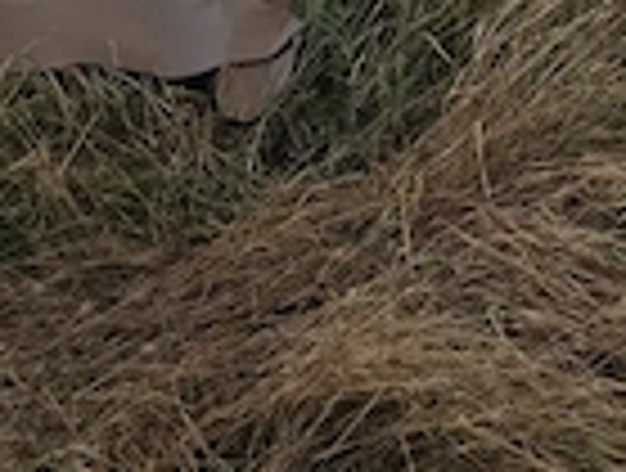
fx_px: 1795
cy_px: -499
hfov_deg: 18.9
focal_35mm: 99
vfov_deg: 12.9
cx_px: 716
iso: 1250
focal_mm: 6.3
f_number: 1.7
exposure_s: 1/100
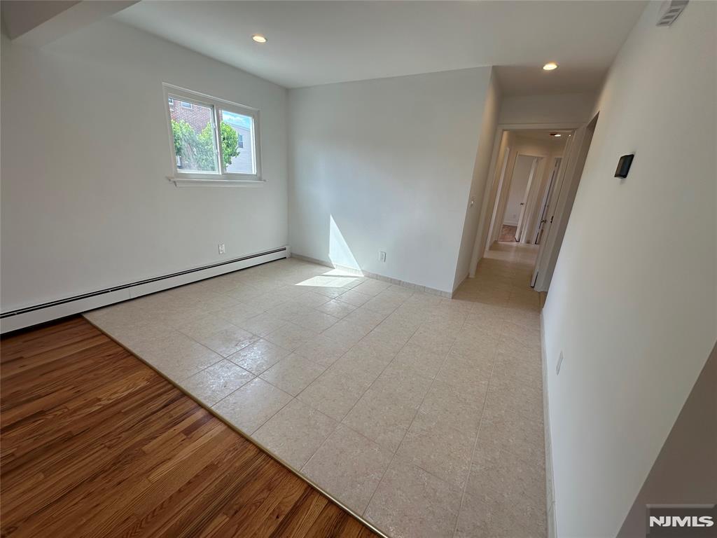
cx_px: 358
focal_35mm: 14
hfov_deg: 102.1
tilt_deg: -16.1
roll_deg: -3.0
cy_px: 269
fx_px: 290
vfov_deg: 85.7
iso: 40
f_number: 2.2
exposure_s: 1/198
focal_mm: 2.22
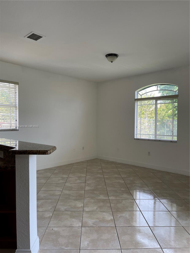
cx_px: 95
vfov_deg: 67.3
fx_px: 190
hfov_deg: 53.1
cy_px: 126
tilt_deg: -1.9
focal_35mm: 26
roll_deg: +0.8
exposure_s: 1/203
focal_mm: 5.1
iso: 32
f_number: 1.6
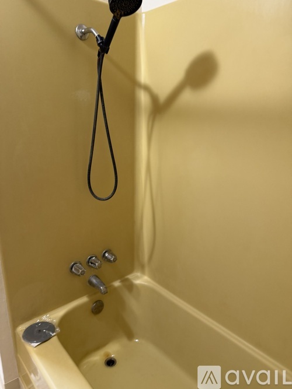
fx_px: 270
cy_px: 194
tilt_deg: -18.0
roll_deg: +0.7
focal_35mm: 24
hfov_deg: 56.8
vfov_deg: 71.6
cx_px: 146
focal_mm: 6.76
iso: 160
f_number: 1.78
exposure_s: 1/60
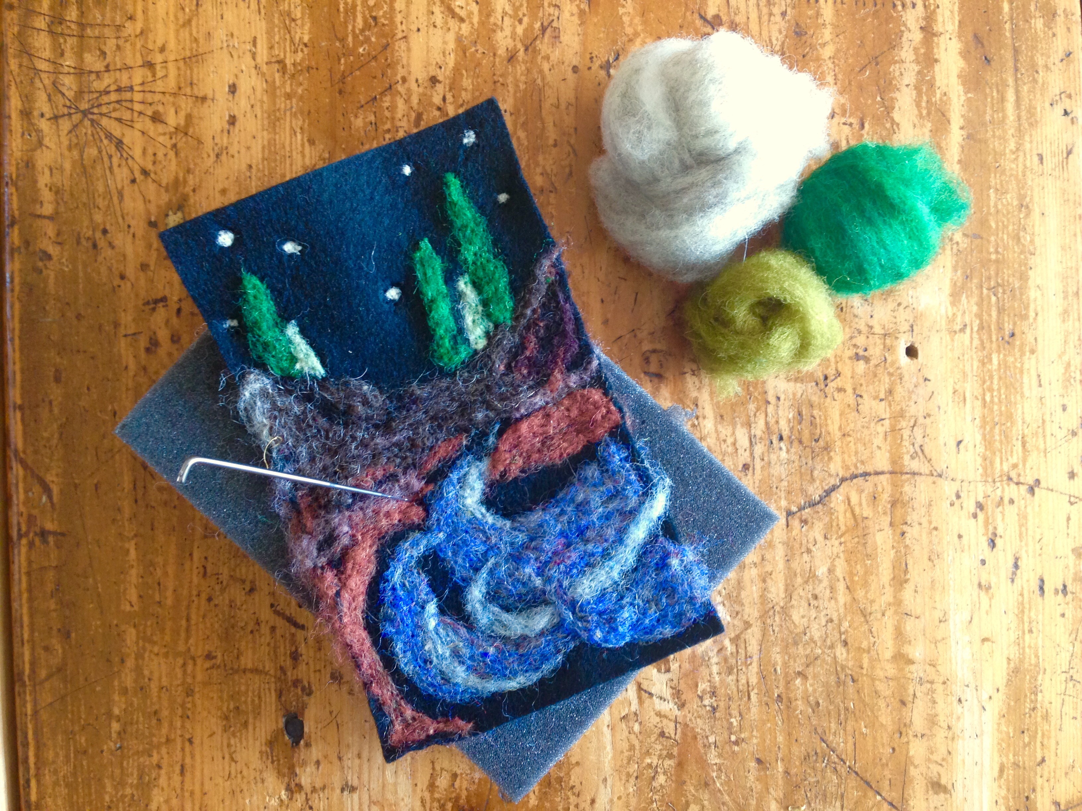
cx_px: 541
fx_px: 1031
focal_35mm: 33
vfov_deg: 42.9
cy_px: 406
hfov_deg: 55.4
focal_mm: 4.12
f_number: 2.4
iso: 125
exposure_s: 1/20
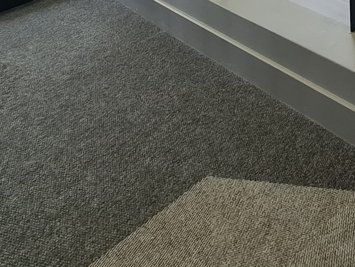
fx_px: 462
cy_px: -187
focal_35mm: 45
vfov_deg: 22.5
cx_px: 390
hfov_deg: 35.9
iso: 160
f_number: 2.2
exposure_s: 1/50
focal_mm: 2.2
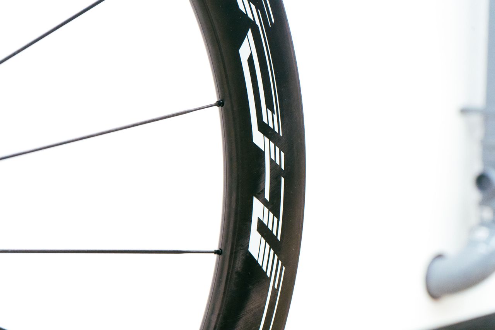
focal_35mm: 70
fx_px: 962
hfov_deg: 28.8
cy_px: 165
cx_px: 248
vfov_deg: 19.5
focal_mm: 70
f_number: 8
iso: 4000
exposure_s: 1/125
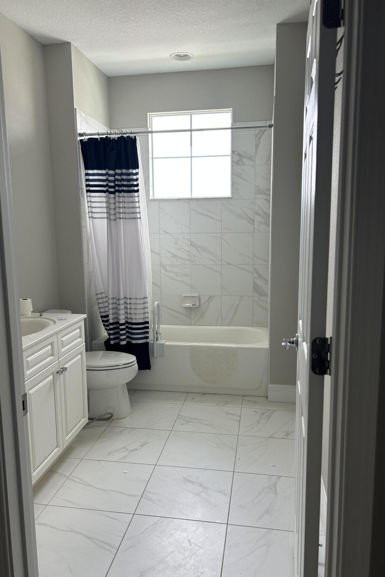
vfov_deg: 65.5
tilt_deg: -8.1
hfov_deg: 46.4
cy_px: 296
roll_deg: +0.7
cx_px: 180
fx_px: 449
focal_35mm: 28
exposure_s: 1/121
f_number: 1.5
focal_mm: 5.7
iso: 50
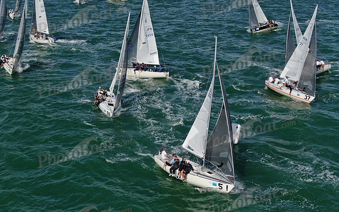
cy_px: 107
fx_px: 480
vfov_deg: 24.9
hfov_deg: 38.9
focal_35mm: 52
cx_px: 167
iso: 100
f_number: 3.8
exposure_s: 1/1600
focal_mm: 8.6
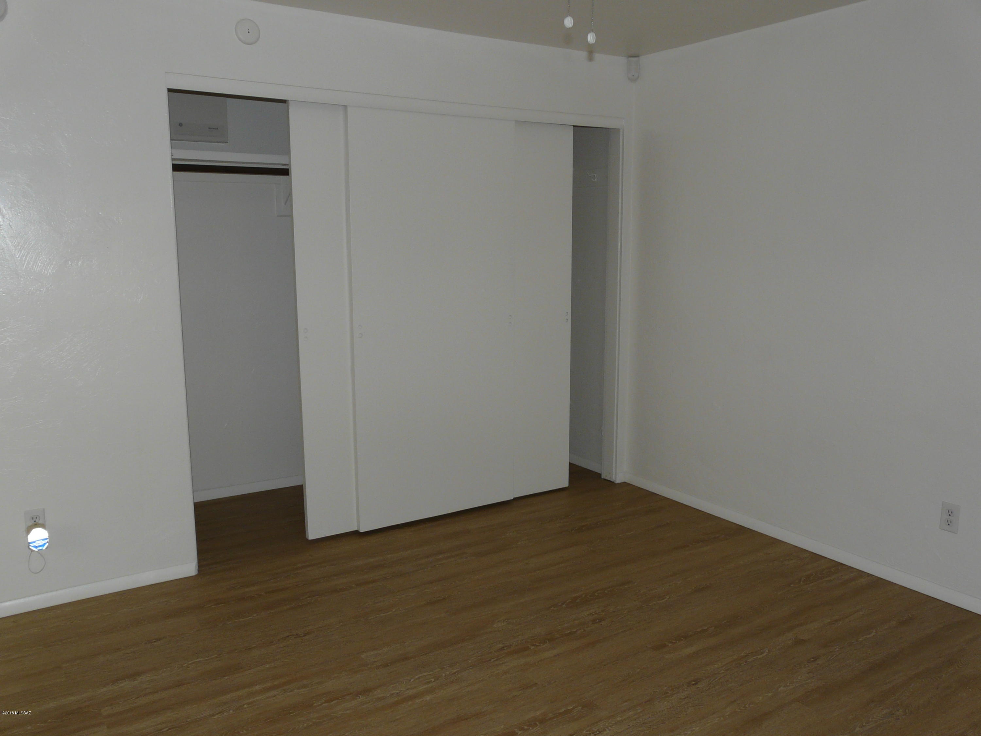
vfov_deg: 49.7
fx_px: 794
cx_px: 490
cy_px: 368
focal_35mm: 28
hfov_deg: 63.4
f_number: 5
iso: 100
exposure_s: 1/60
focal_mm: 4.6
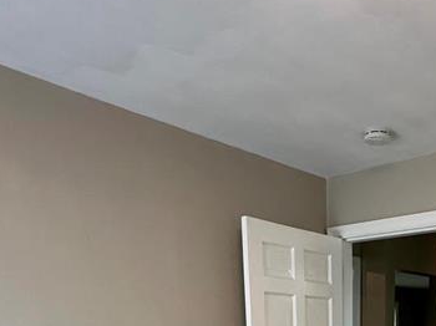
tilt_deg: -9.8
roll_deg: +0.1
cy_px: 439
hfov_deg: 42.8
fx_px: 516
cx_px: 374
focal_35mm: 41
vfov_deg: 28.0
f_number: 2.2
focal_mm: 2.22
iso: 200
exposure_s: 1/120
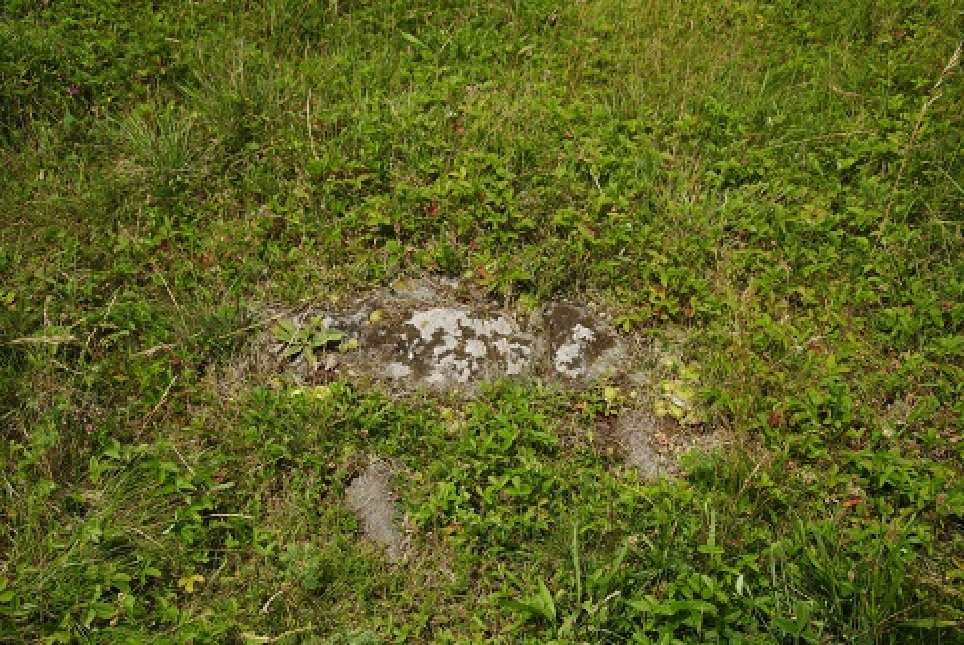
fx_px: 1126
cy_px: 322
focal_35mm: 42
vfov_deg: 32.0
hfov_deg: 46.4
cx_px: 482
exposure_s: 1/200
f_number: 6.3
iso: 100
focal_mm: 28
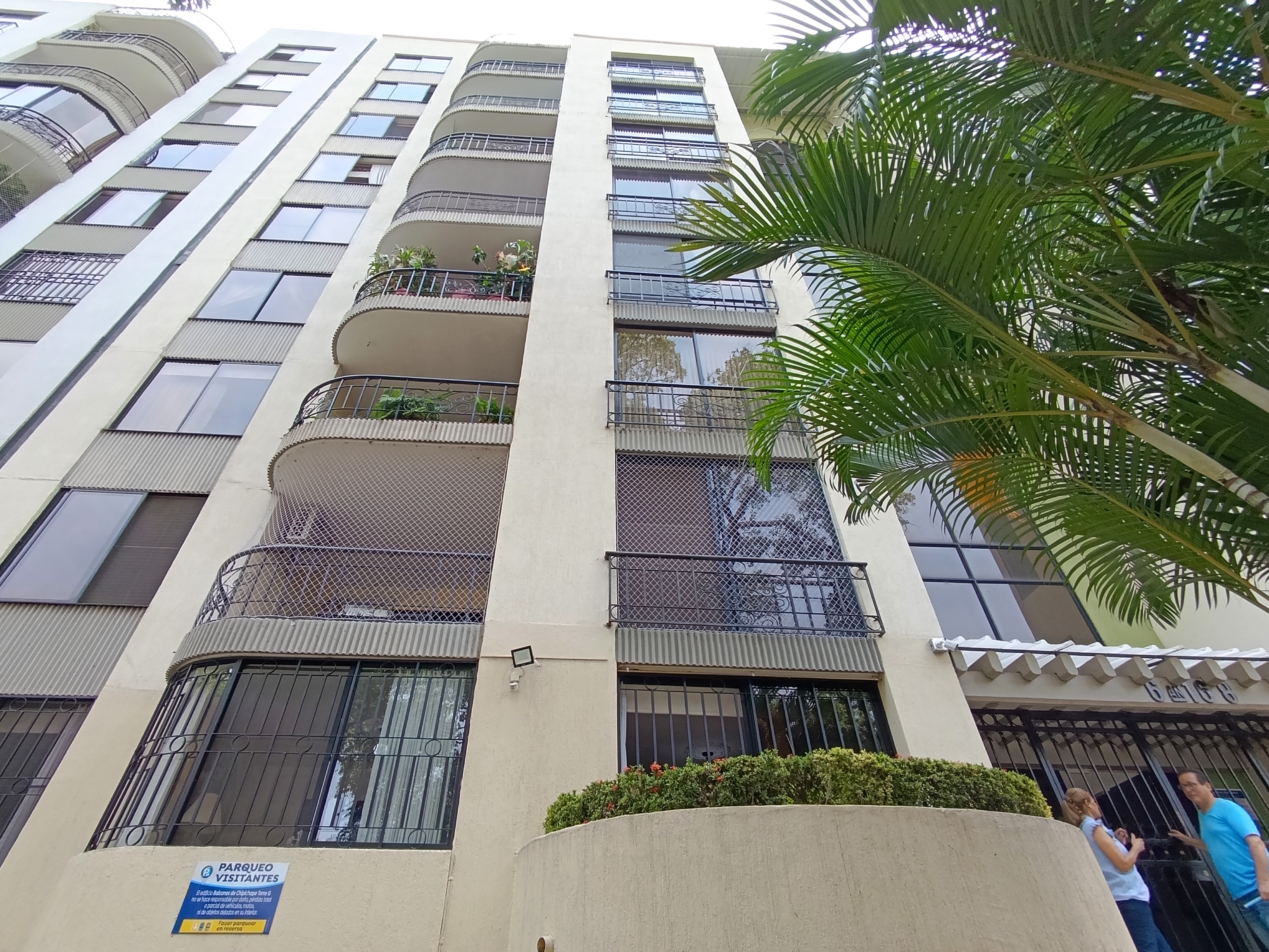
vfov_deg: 74.7
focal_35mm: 17
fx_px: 623
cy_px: 470
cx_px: 606
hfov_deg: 91.0
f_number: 2.2
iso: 50
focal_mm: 1.65
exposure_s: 1/171
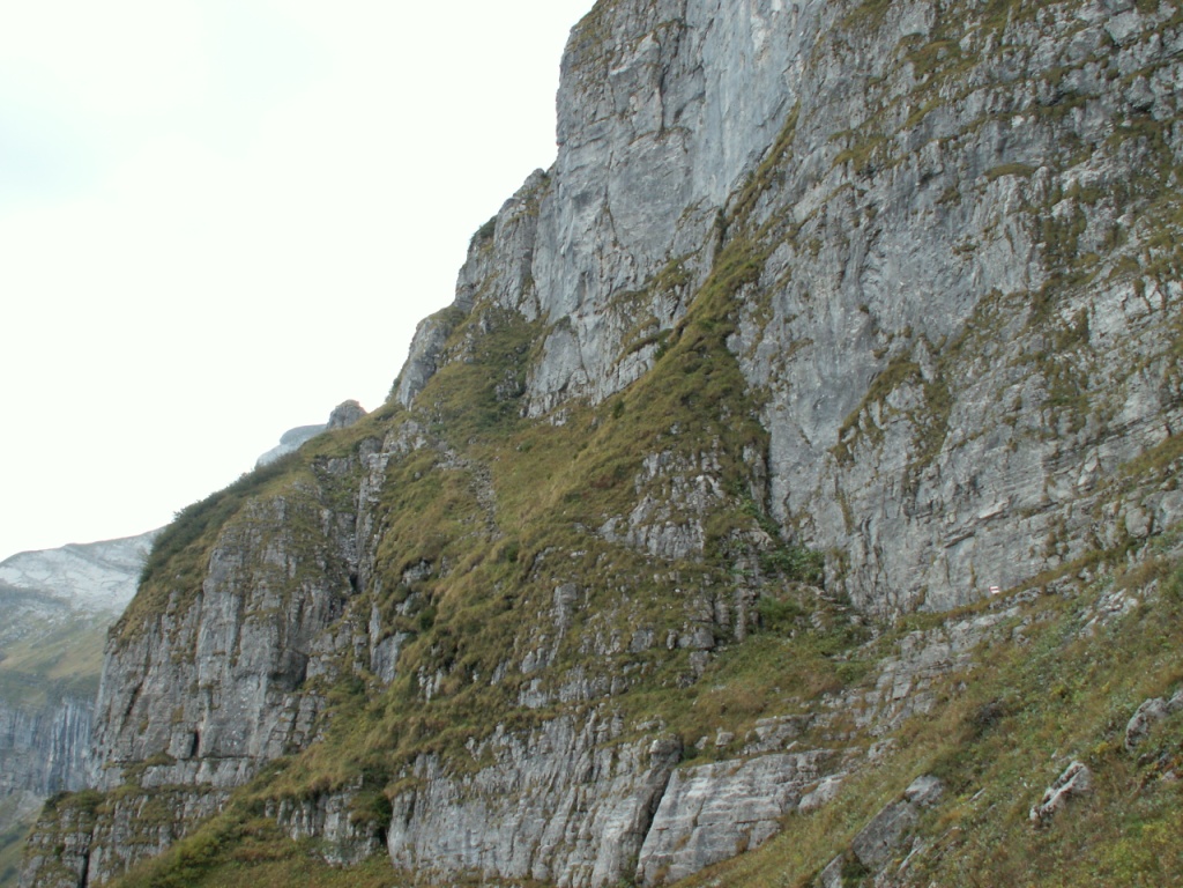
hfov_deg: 52.6
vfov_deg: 40.7
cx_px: 592
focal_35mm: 35
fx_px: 1196
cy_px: 444
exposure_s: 1/80
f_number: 4
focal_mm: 5.86
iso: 50
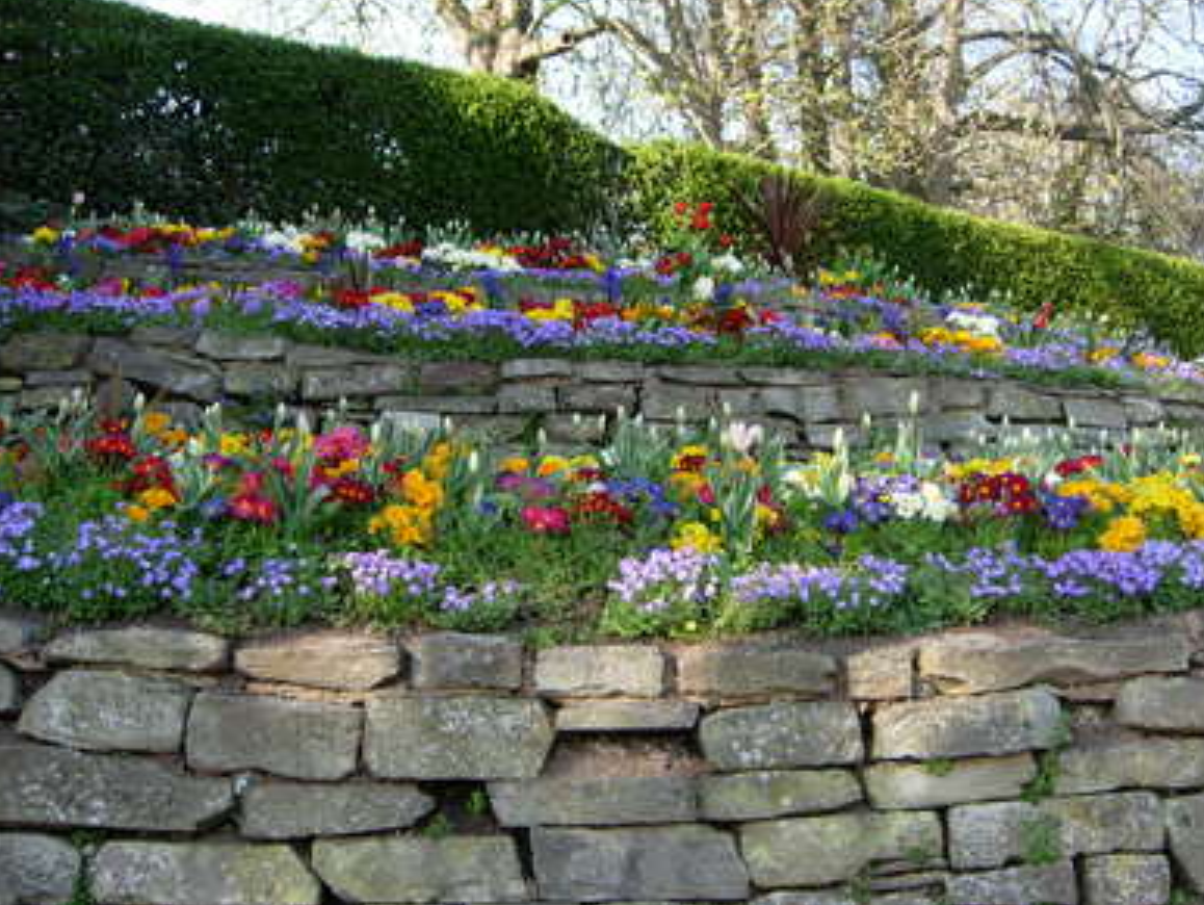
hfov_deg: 45.7
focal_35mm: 41
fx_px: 1427
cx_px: 658
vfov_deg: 35.1
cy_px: 393
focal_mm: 7.5
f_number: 3.4
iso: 50
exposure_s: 1/114
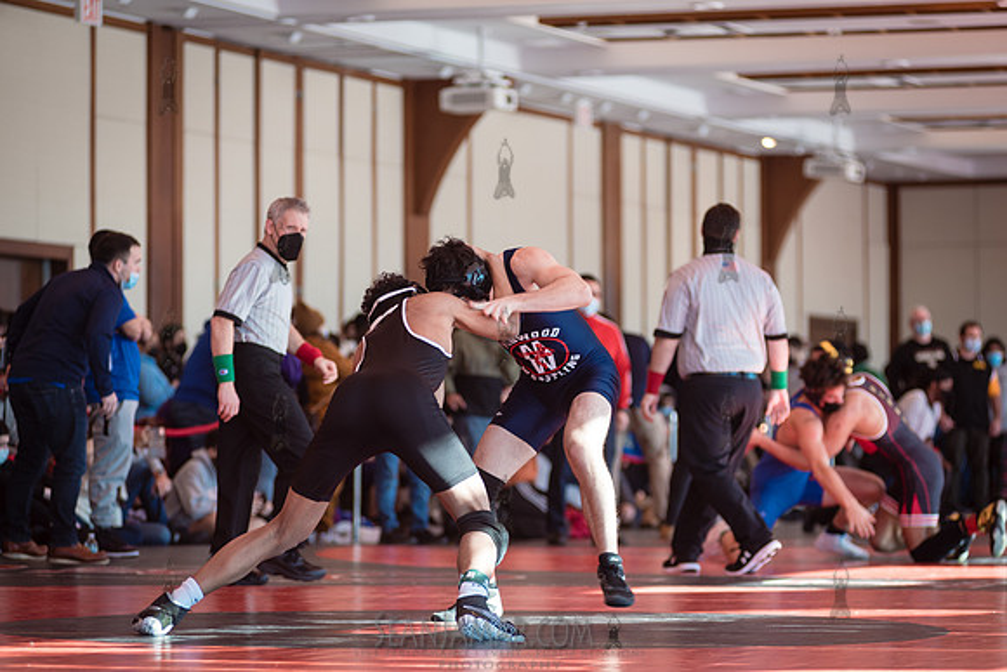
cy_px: 336
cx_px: 504
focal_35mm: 157
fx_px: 4403
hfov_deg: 13.0
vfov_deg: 8.7
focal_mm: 145
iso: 400
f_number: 3.5
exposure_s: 1/400
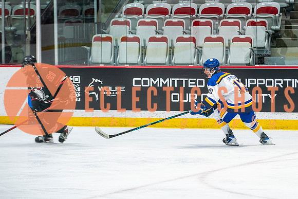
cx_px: 232
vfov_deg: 6.2
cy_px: 108
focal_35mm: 220
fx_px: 1822
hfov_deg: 9.3
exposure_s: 1/640
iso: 640
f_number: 3.2
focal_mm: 130
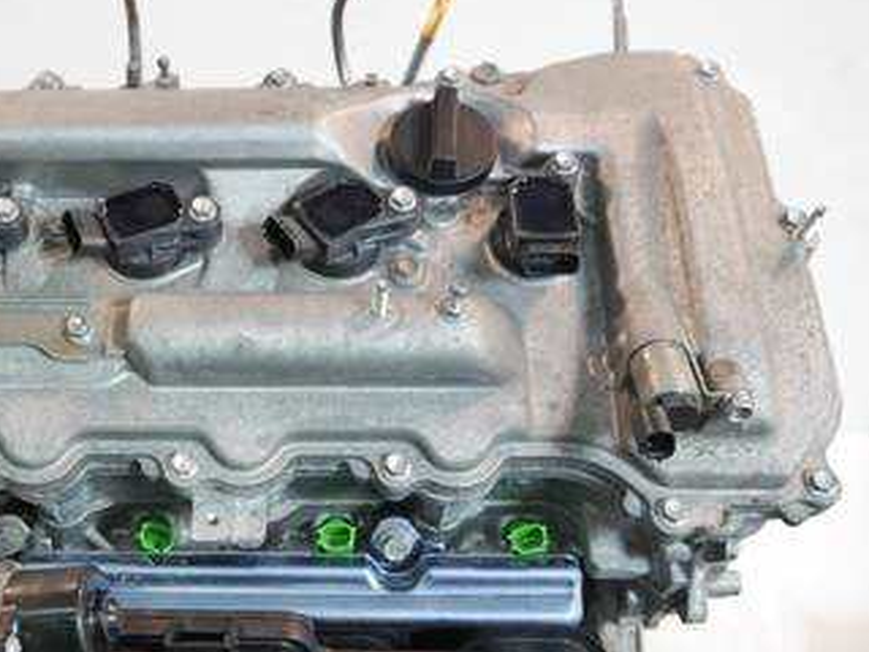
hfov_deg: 41.1
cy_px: 383
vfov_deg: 32.1
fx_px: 1130
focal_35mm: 45
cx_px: 239
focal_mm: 15
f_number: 3.6
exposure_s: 1/125
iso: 800
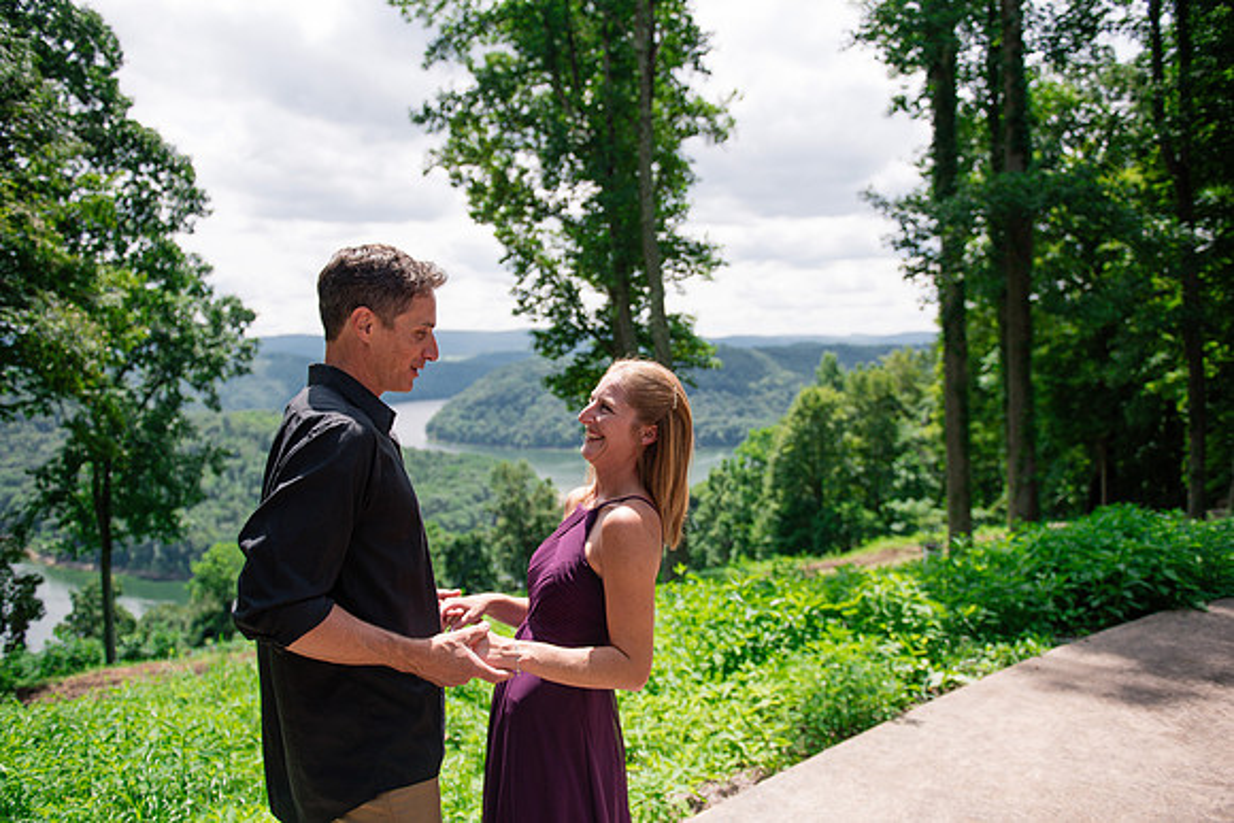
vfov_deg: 51.5
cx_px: 617
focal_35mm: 25
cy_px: 412
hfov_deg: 71.7
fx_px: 854
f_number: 2.8
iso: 320
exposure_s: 1/4000
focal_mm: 24
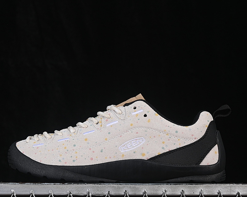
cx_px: 115
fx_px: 709
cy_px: 112
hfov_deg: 19.8
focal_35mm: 97
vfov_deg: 15.9
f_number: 8
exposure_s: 1/80
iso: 160
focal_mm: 50
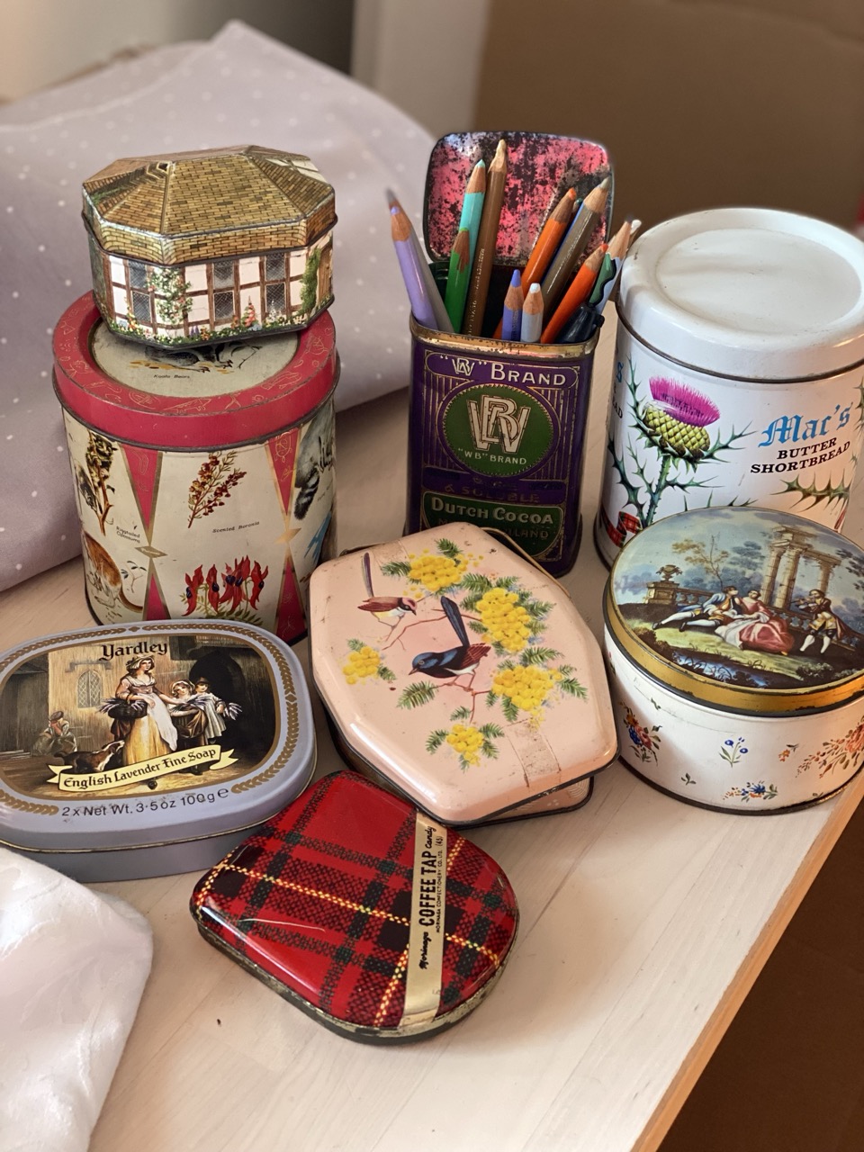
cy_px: 576
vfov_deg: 36.8
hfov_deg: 28.0
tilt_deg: -39.2
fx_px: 1731
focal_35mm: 52
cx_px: 432
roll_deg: -2.2
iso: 250
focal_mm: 6
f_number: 2
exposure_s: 1/120
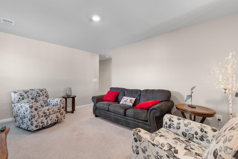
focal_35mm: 15
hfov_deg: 100.4
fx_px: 99
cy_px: 80
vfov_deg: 77.3
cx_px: 119
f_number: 4.5
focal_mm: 10
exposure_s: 1/8
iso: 100
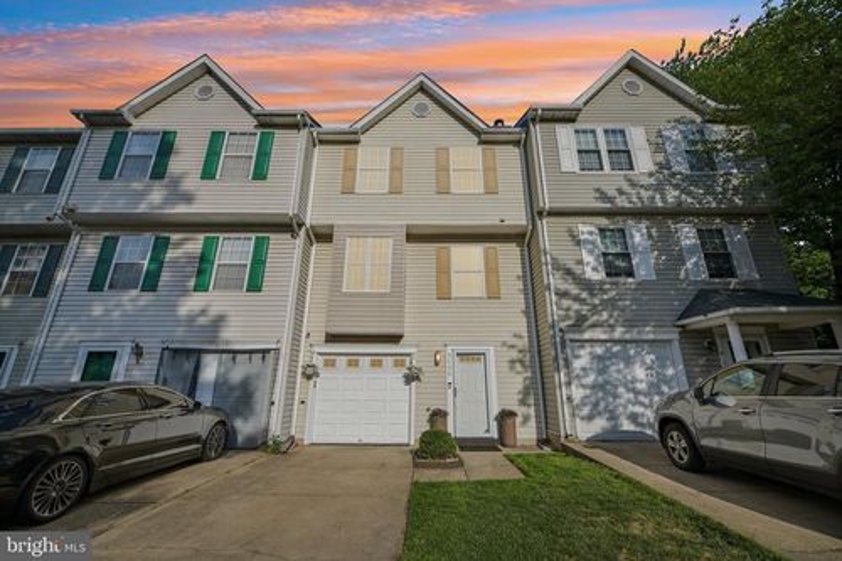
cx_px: 421
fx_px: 327
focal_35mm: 14
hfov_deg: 104.3
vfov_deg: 81.2
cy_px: 280
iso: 100
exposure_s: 1/500
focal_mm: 14
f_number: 8
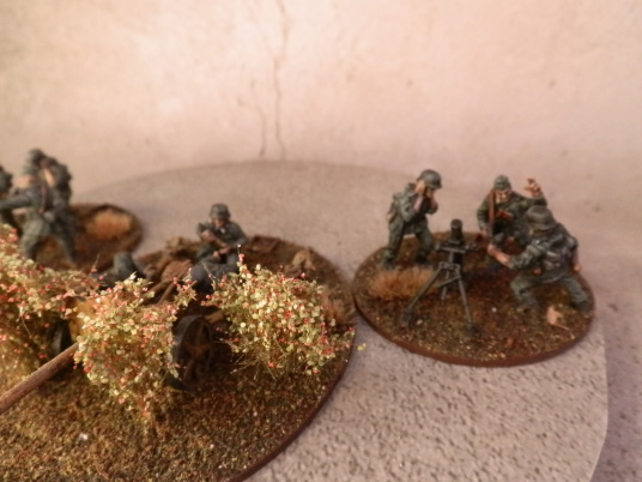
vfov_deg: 49.7
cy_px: 241
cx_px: 321
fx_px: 519
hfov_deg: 63.4
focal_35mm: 28
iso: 400
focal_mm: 5
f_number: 3.1
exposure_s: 1/80
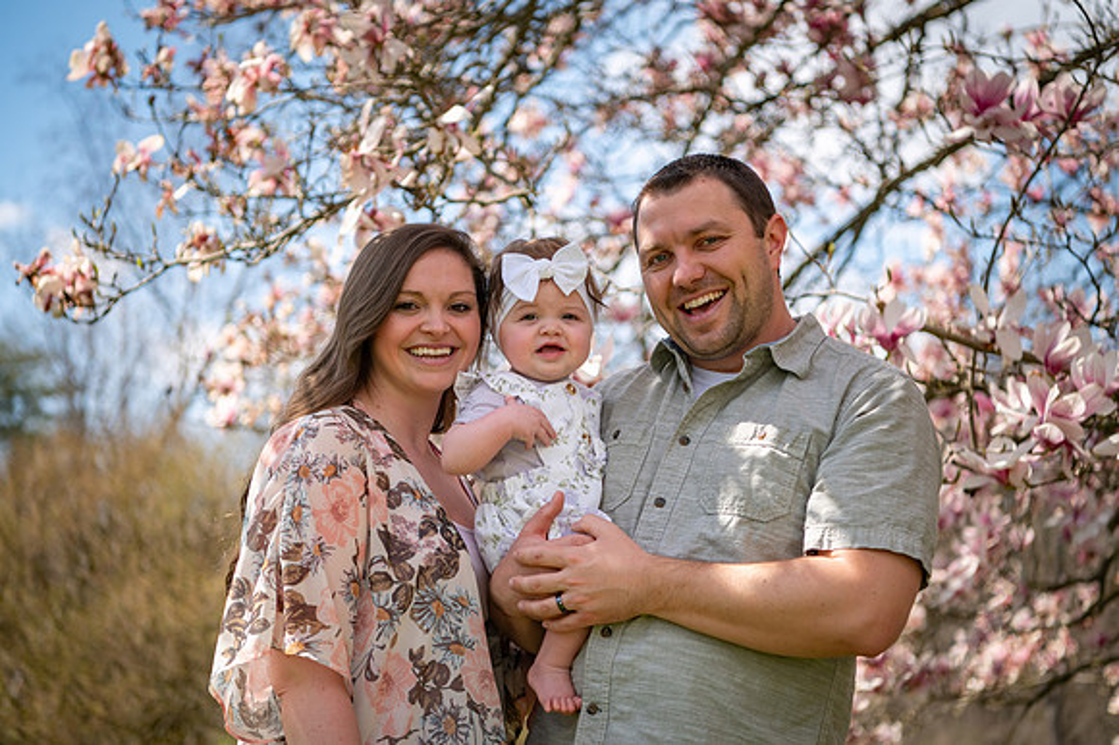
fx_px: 2175
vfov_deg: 19.4
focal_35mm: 70
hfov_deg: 28.9
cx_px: 560
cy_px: 372
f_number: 2.8
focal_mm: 70
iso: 400
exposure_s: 1/5000
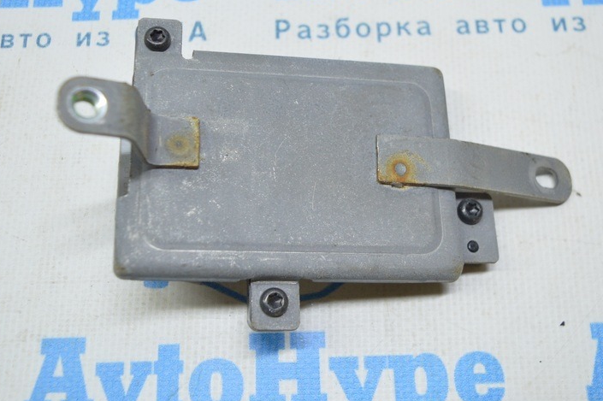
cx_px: 275
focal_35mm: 46
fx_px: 765
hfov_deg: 43.0
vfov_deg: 29.3
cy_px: 161
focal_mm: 21
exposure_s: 1/60
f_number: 3.8
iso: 400
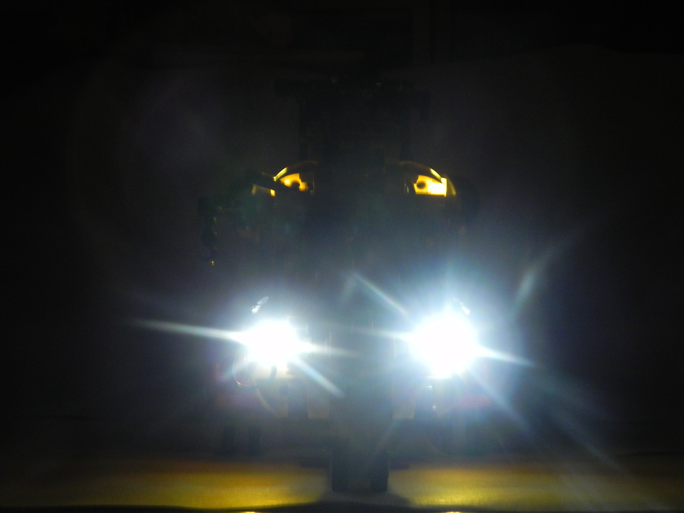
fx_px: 1028
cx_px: 342
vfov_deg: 28.0
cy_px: 256
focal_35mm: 52
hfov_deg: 36.8
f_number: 3.5
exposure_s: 1
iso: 400
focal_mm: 9.2
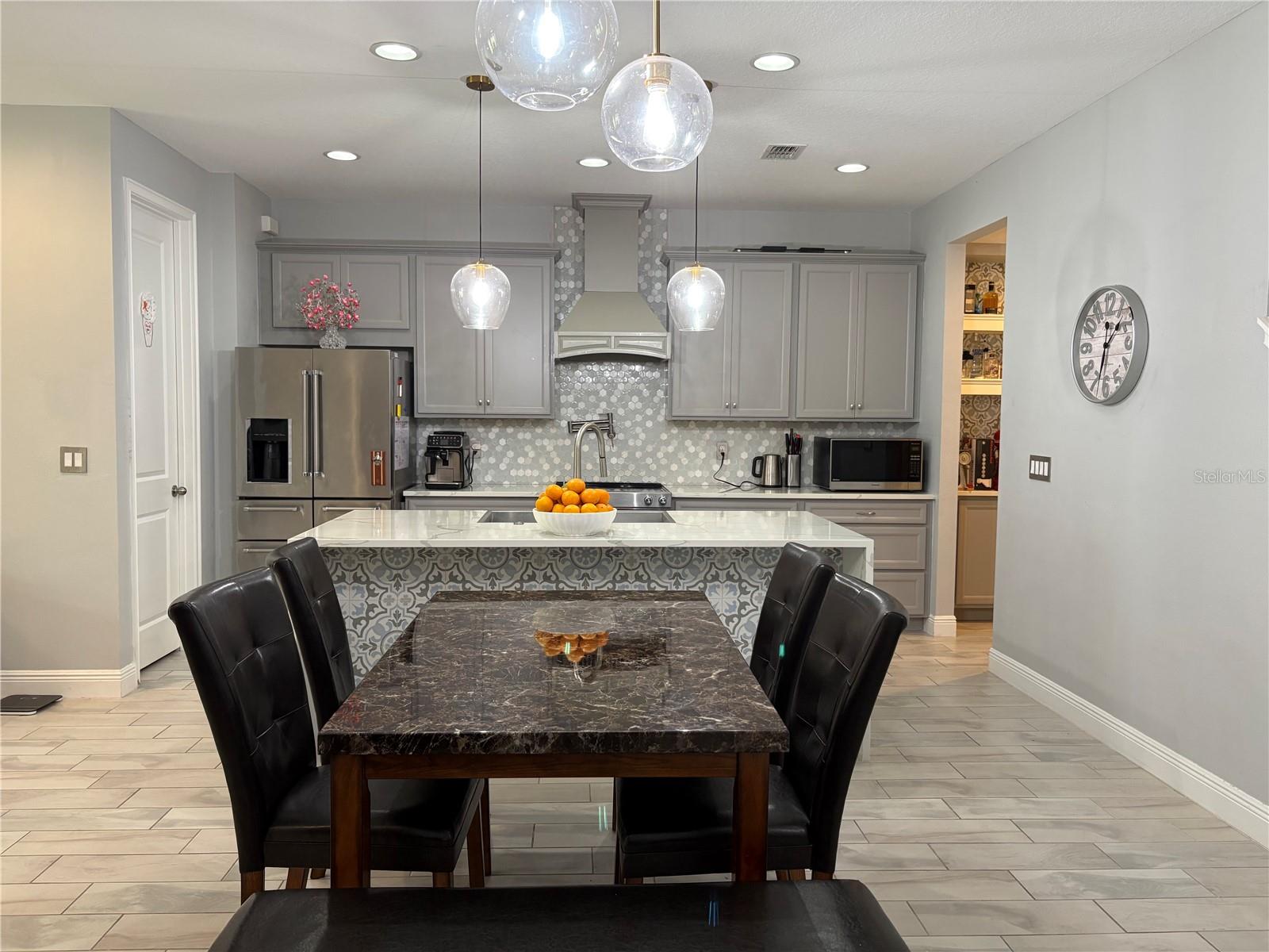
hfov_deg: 67.3
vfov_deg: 53.1
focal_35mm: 26
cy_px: 476
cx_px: 634
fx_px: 953
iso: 160
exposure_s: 1/60
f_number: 1.6
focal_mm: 5.96
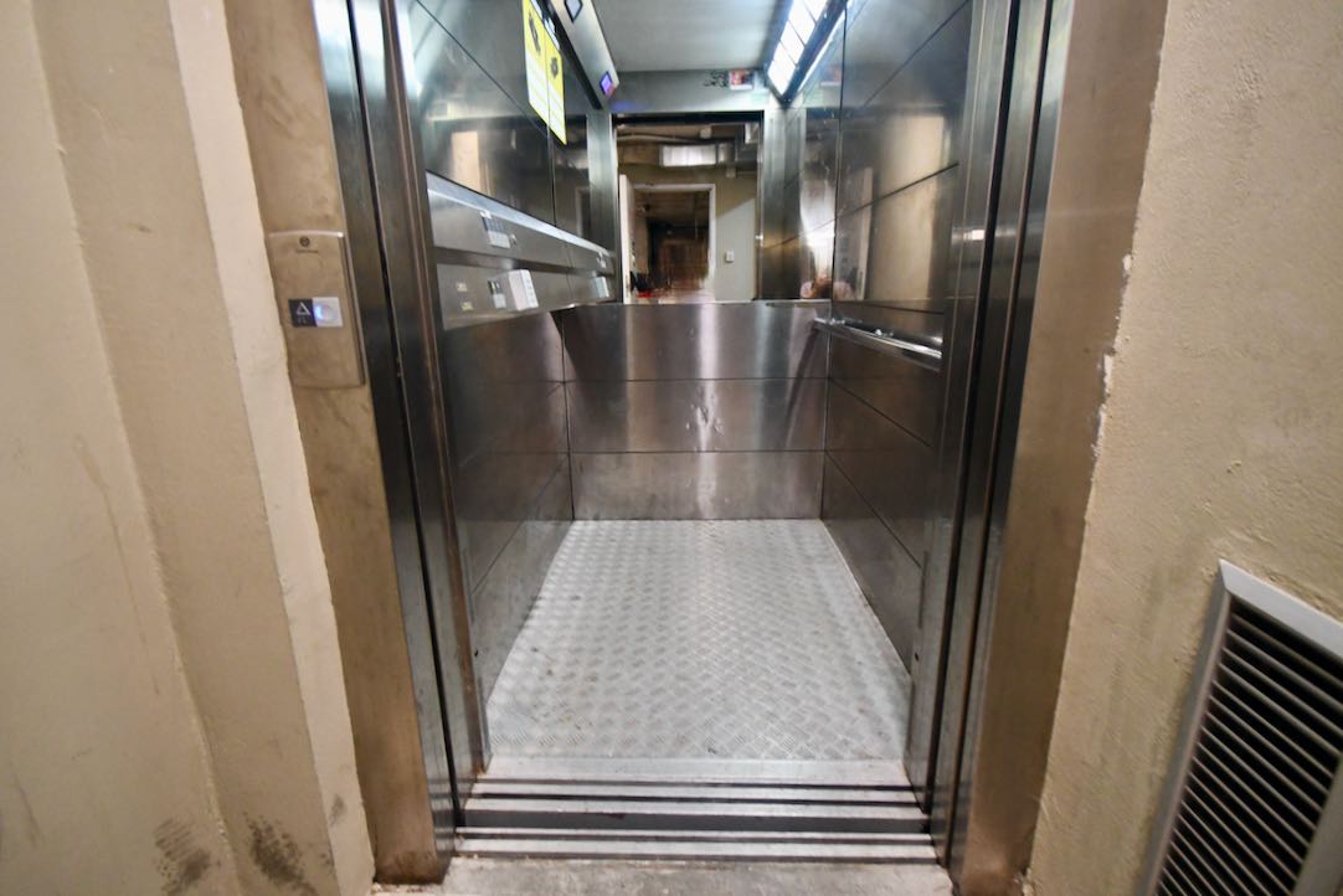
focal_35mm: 15
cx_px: 672
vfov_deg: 77.4
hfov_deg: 100.4
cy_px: 448
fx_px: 560
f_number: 4
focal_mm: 10
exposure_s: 1/60
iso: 3200
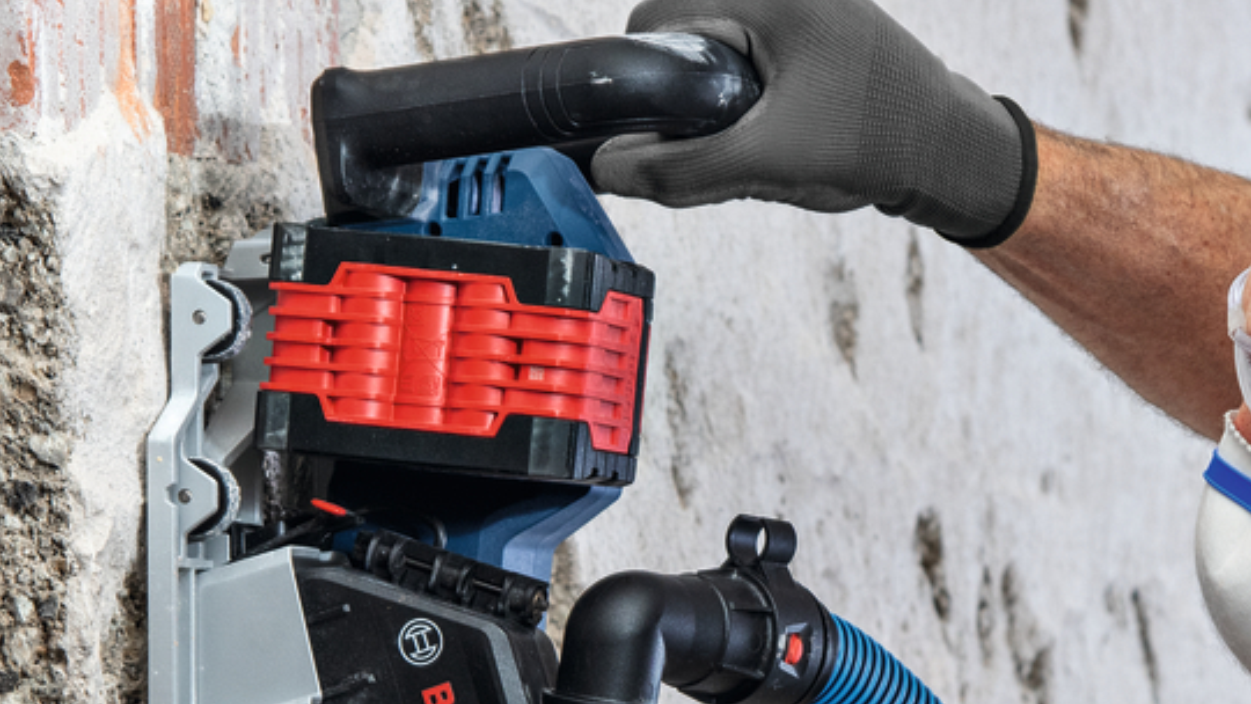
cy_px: 767
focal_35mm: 227
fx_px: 7531
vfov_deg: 5.3
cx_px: 834
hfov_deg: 9.5
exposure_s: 1/160
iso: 200
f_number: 6.3
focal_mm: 78
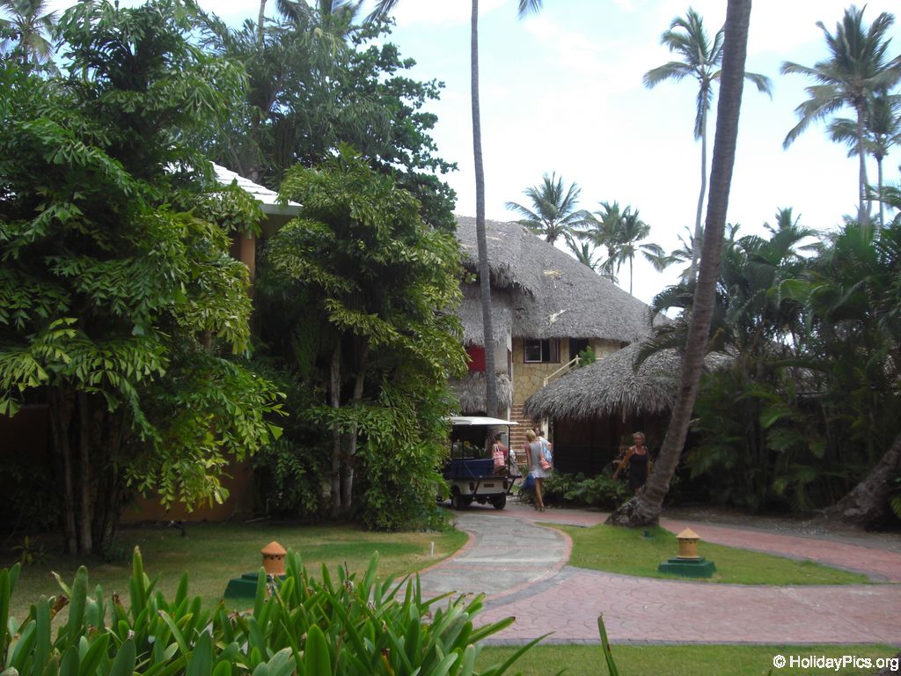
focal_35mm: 38
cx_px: 450
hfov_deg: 49.0
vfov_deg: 37.7
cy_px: 338
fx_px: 989
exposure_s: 1/200
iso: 64
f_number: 2.7
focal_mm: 6.2
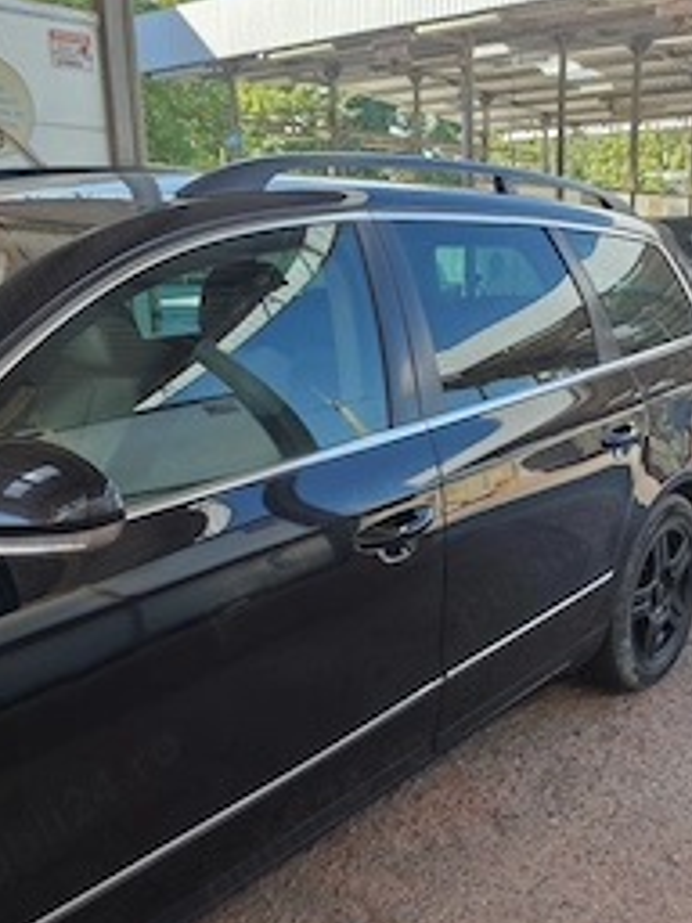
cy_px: 602
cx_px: 443
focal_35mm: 36
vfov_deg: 50.6
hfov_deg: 39.3
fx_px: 960
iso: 160
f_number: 1.65
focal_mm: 6.19
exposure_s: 1/100
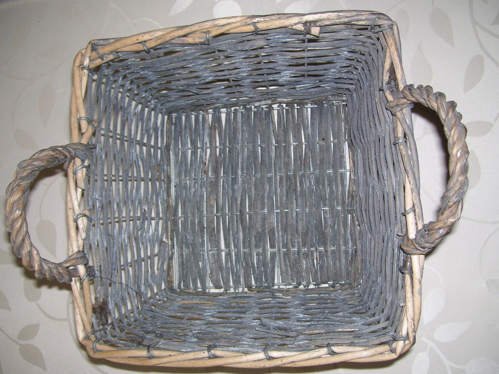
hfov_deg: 50.1
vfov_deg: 38.7
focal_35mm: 37
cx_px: 250
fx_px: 533
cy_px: 187
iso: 80
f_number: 2.7
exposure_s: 1/60
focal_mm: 6
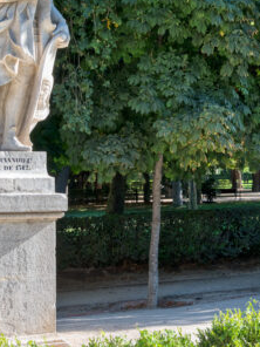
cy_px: 97
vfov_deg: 15.7
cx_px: 200
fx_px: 1252
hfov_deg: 11.8
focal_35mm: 125
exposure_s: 1/60
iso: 160
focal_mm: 55
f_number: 11
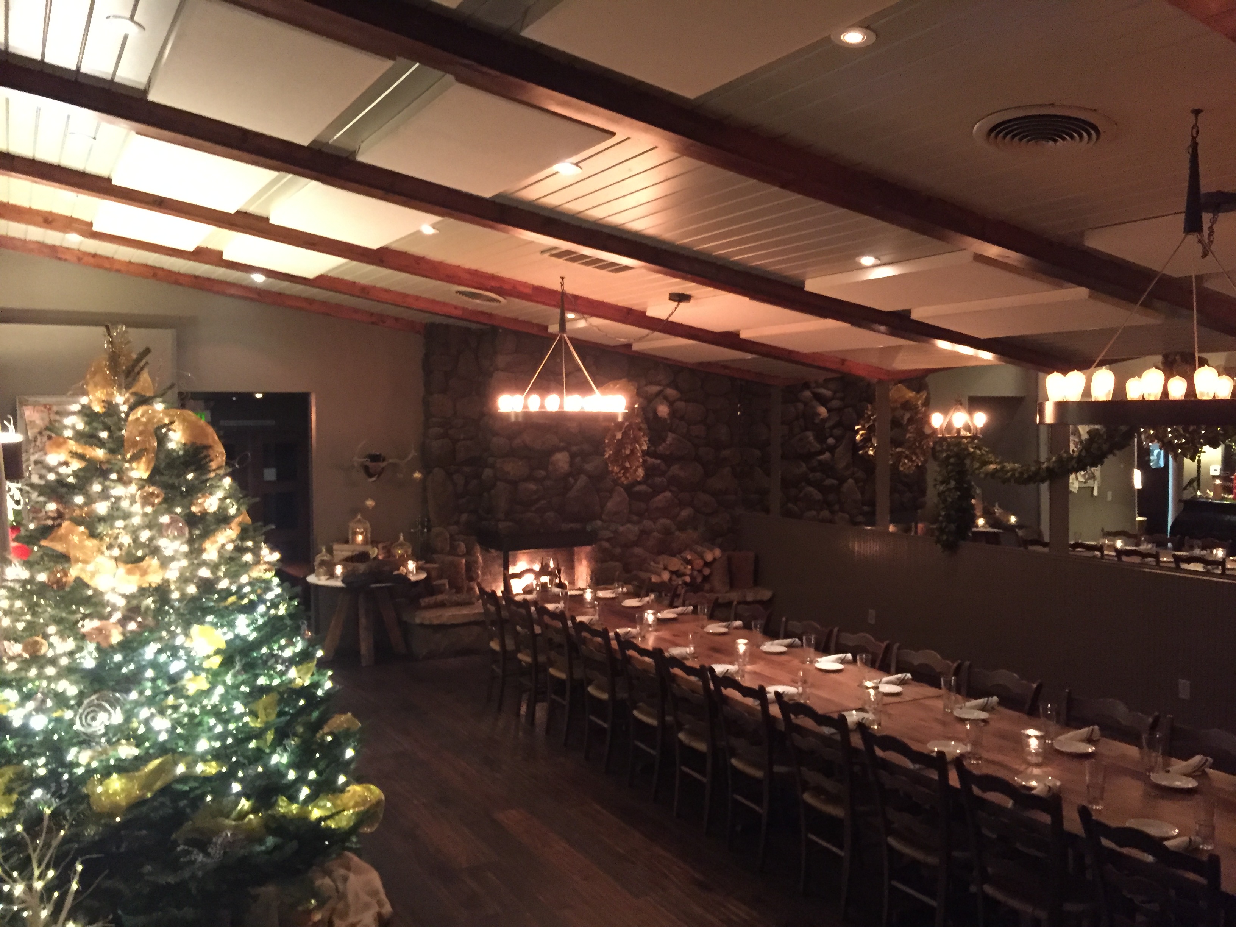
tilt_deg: -1.6
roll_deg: -0.1
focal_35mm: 29
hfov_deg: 61.7
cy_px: 464
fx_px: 1035
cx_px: 618
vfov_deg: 48.2
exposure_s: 1/15
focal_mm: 4.15
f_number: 2.2
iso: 800
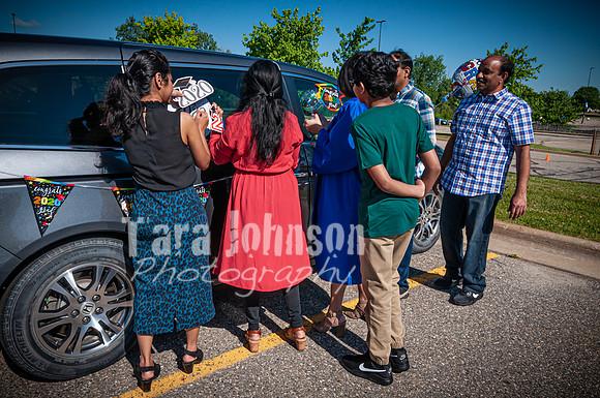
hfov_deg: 66.6
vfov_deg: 47.1
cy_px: 191
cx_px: 286
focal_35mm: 27
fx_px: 456
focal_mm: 17
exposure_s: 1/400
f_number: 10
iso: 200
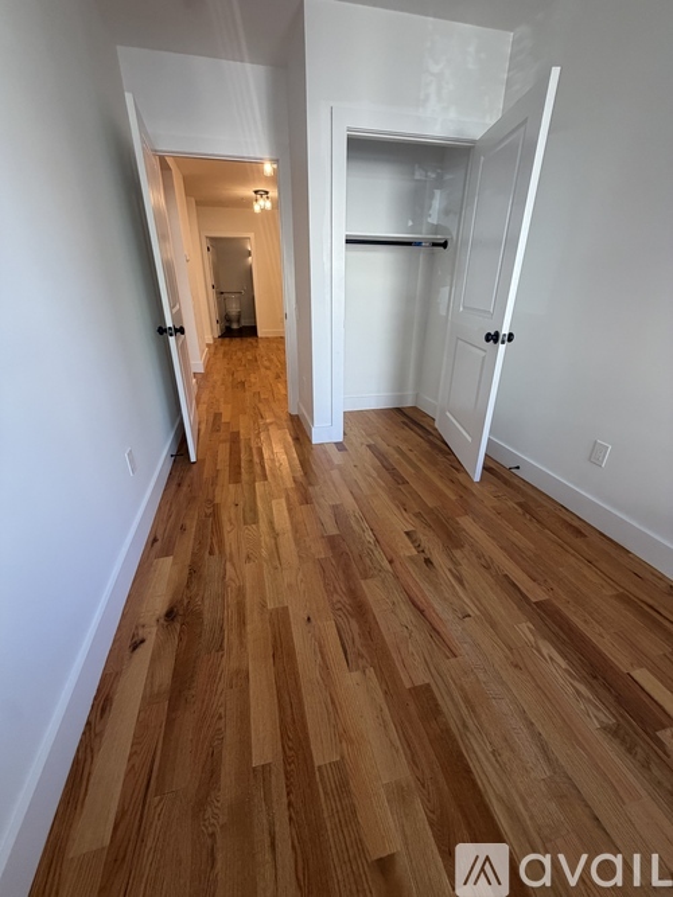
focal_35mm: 14
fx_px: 363
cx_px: 336
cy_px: 448
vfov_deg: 102.1
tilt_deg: -23.2
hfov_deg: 85.7
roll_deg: +0.8
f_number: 2.2
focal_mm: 2.22
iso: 250
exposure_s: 1/121
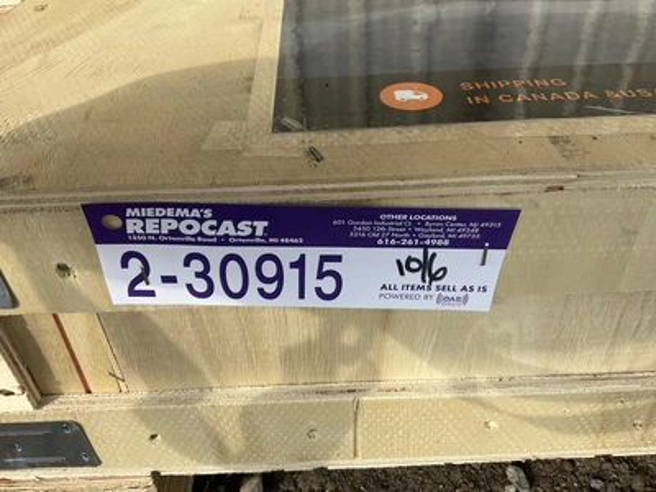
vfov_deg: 48.2
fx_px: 550
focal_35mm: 29
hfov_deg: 61.7
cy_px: 246
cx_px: 328
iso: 25
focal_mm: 3
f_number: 1.8
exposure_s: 1/620
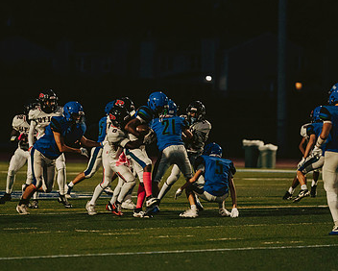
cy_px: 135
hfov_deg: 6.3
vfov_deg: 5.0
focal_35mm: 309
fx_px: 3093
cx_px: 132
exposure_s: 1/1250
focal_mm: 200
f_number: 2.8
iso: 1600
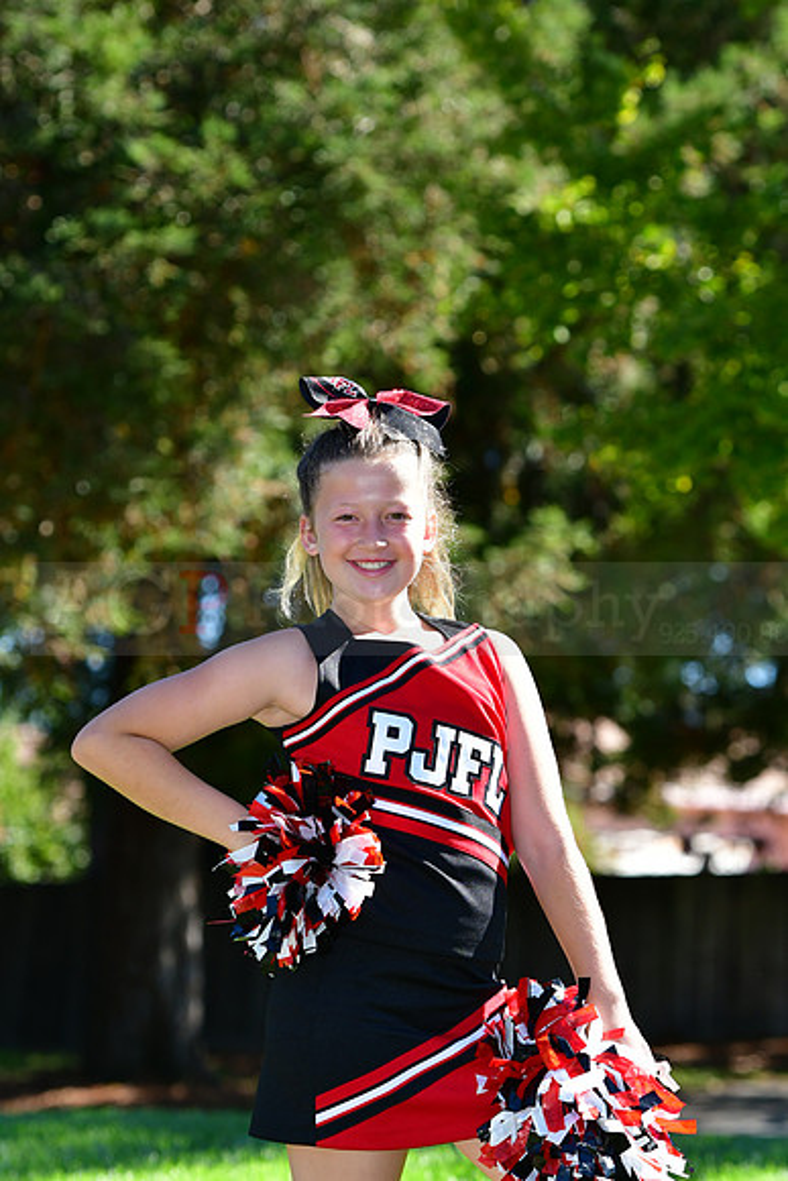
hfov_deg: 8.3
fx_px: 5414
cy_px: 590
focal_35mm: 165
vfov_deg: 12.4
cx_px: 394
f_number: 4.5
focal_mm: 110
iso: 400
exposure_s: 1/800
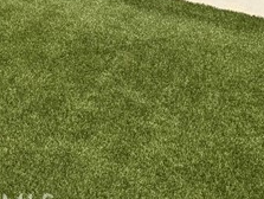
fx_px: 840
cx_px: -166
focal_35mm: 110
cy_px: -233
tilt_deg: -1.2
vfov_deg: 11.7
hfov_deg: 15.9
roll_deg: +1.8
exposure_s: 1/4975
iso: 80
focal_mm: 6.76
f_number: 1.78
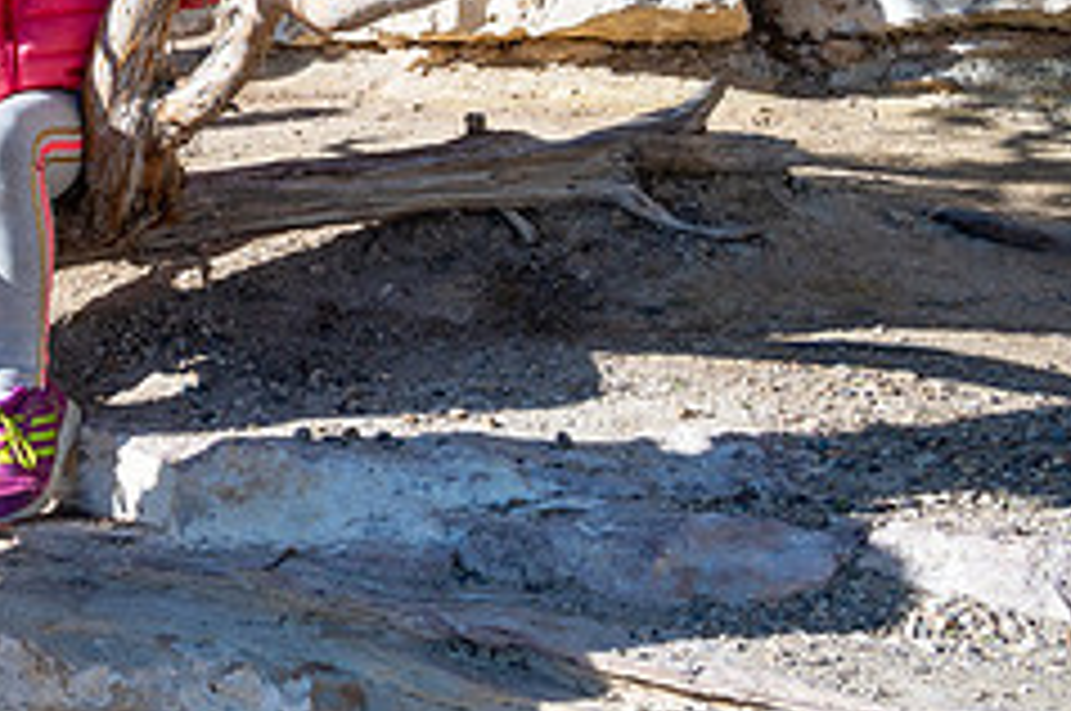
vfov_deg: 19.3
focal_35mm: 67
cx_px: -180
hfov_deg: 27.0
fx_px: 1991
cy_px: -90
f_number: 8
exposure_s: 1/1000
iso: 400
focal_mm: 27.5
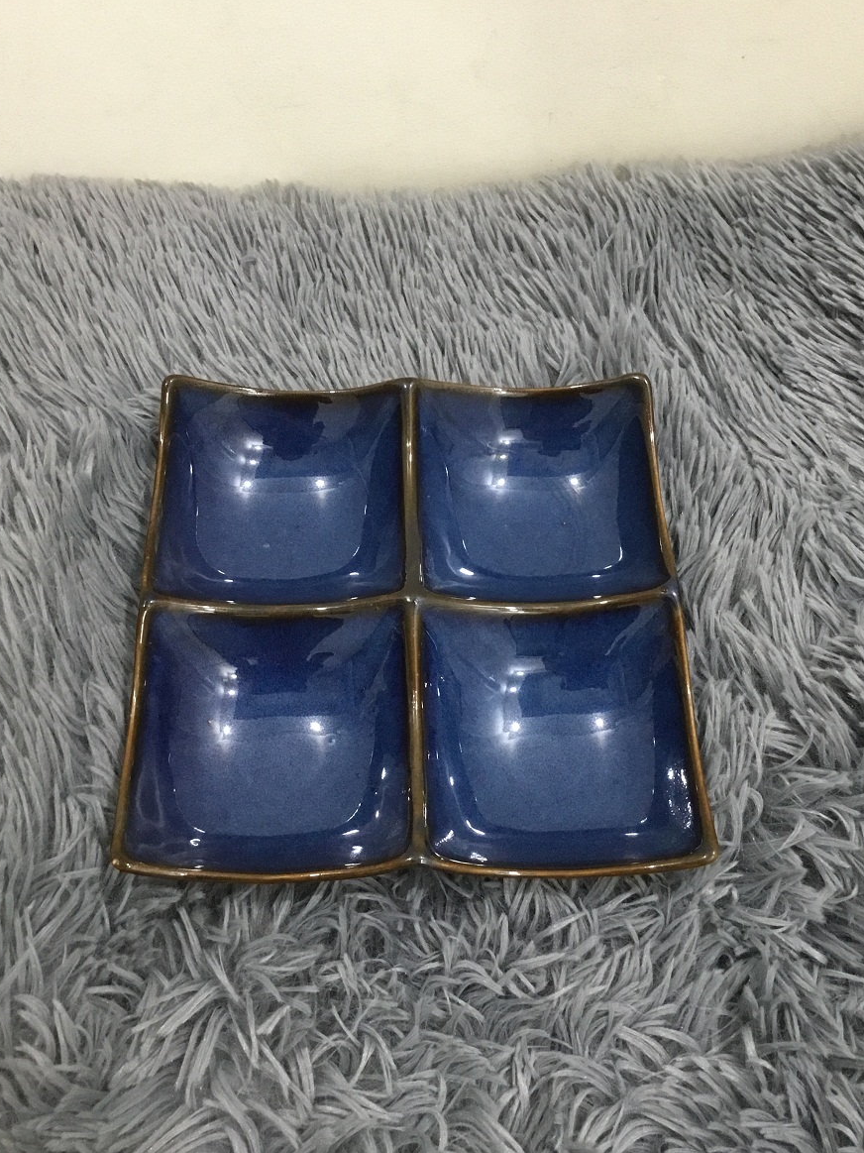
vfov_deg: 56.8
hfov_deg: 44.2
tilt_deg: -59.2
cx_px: 431
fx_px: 1065
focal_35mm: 32
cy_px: 583
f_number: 2.4
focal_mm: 3.3
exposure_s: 1/30
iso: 160
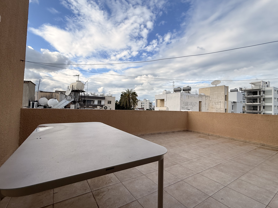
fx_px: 128
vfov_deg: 78.1
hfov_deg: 94.5
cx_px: 135
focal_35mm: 16
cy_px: 103
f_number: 2.2
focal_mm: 2.22
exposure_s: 1/1901
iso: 50
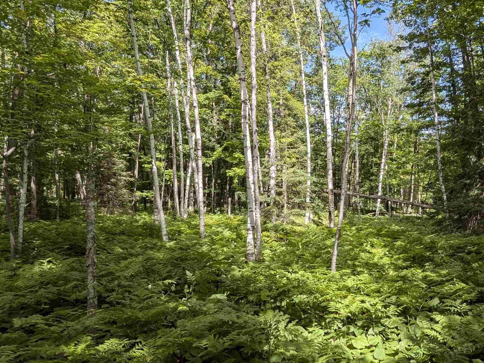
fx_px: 405
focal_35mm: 29
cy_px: 202
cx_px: 314
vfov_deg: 48.1
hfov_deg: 60.5
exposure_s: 1/622
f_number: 2.2
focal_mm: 2.22
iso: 41
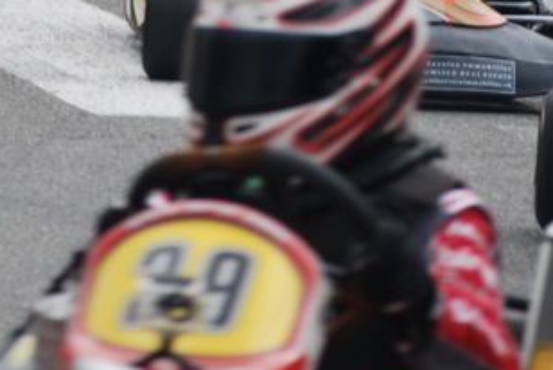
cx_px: 95
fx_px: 9364
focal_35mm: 609
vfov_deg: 2.3
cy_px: -146
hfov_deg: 3.4
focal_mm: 122
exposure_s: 1/200
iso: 200
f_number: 5
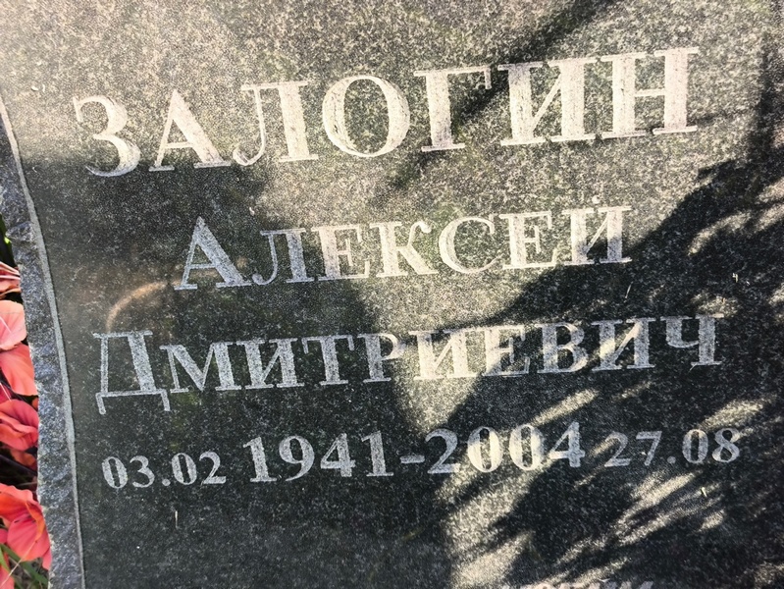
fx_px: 1133
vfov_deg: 29.1
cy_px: 294
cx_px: 392
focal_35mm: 50
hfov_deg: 38.2
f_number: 1.7
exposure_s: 1/130
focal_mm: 4.71
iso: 50
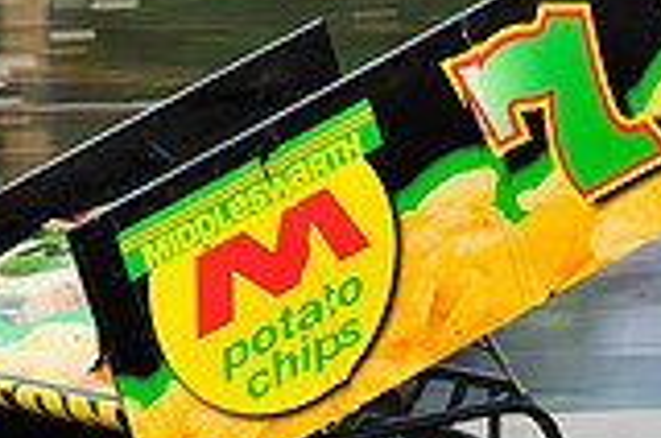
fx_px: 7971
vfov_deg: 3.1
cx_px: 87
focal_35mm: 435
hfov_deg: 4.7
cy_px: 467
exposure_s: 1/320
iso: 640
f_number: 8
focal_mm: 120
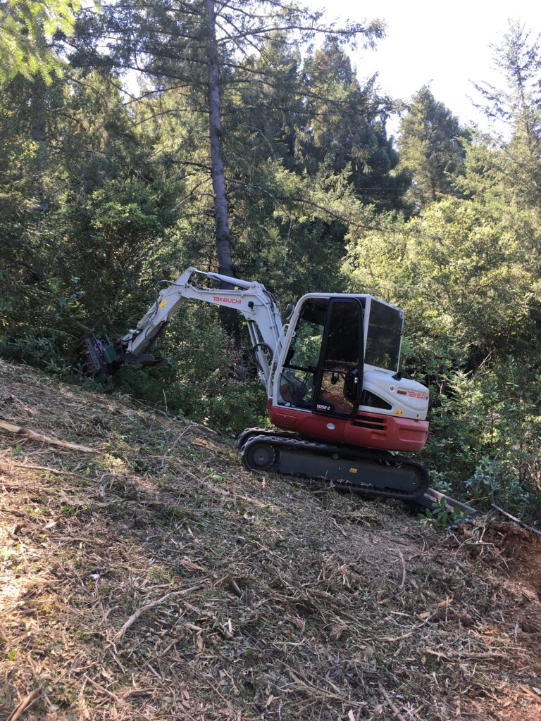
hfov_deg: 48.2
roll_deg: +6.2
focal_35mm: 29
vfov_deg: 61.7
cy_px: 360
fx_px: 604
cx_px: 270
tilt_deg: +5.4
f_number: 2.2
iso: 25
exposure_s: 1/123
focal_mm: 4.15
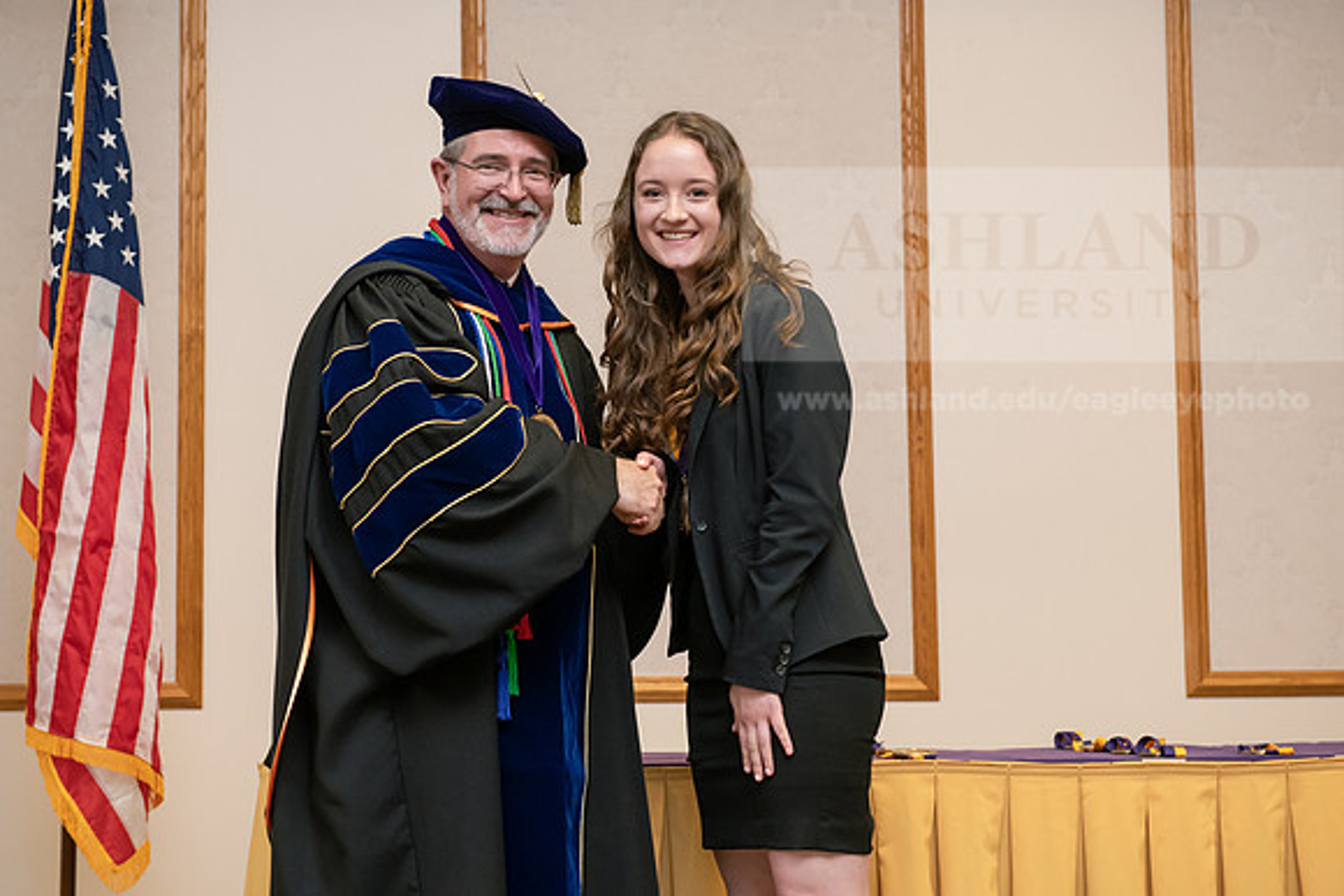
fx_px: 2614
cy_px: 448
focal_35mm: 70
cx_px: 672
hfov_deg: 28.8
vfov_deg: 19.5
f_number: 5.6
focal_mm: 70
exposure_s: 1/200
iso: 2000
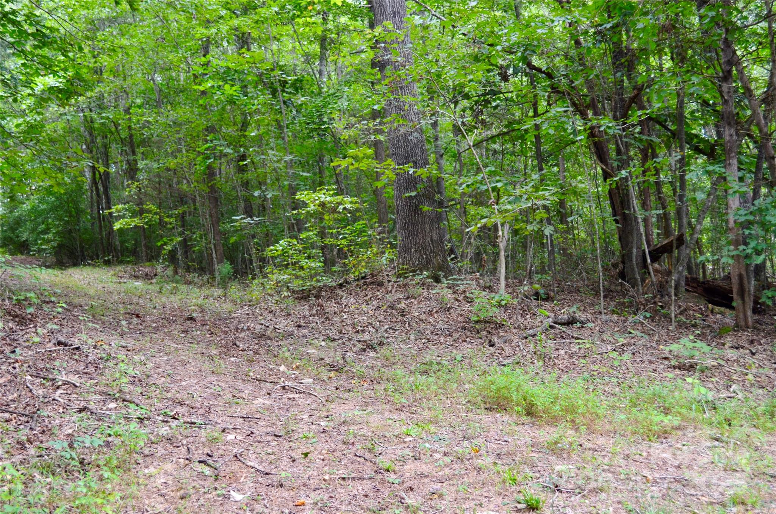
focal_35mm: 45
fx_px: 968
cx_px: 388
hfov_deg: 43.7
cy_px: 257
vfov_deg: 29.7
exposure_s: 1/60
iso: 640
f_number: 4.5
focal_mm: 30
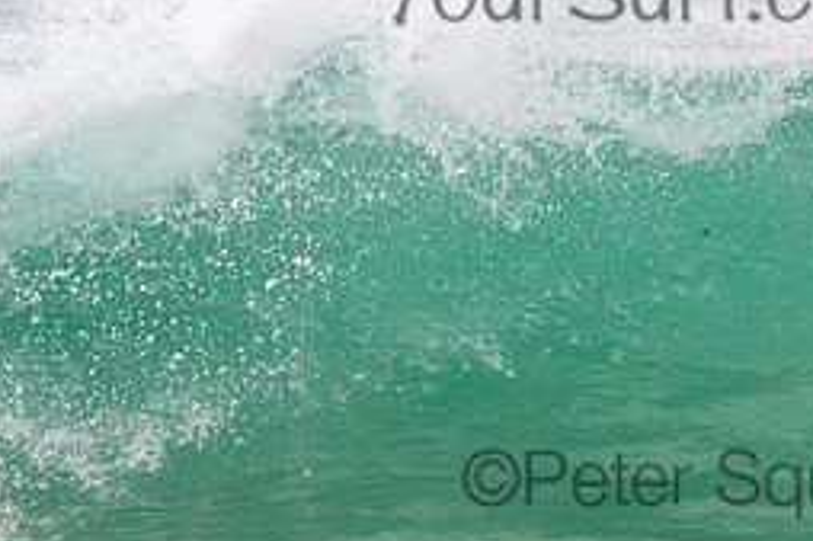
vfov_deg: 0.8
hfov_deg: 1.1
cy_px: -53
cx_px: 711
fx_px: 41277
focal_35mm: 1829
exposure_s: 1/2000
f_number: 11
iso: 9000
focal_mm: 800
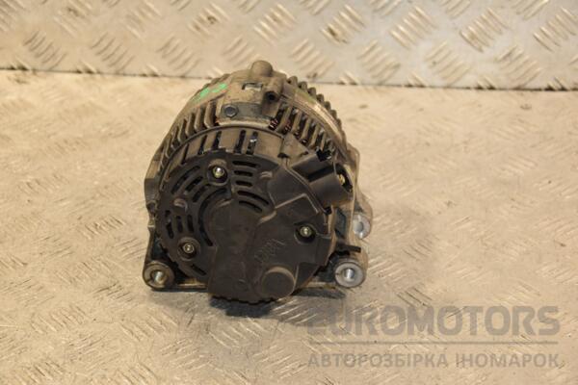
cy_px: 192
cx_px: 289
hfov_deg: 21.9
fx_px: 1493
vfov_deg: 14.7
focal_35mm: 93
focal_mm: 62
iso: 800
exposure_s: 1/125
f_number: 5.3
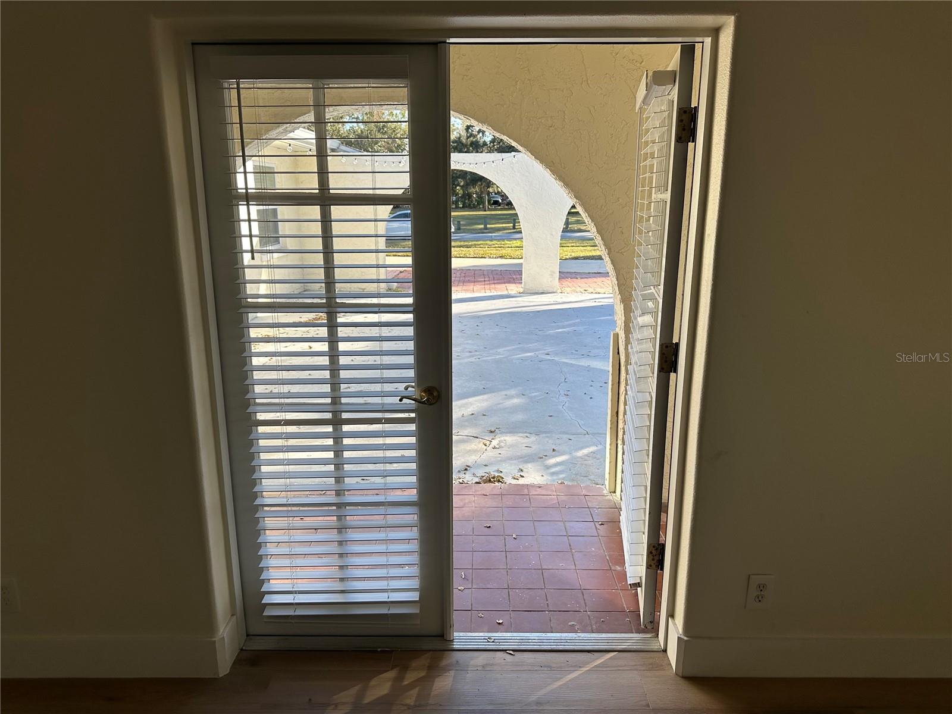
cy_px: 357
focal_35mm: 24
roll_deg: +0.3
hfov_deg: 71.6
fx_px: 660
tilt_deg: -13.5
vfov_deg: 56.8
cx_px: 476
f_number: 1.78
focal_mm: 6.86
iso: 80
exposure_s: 1/604
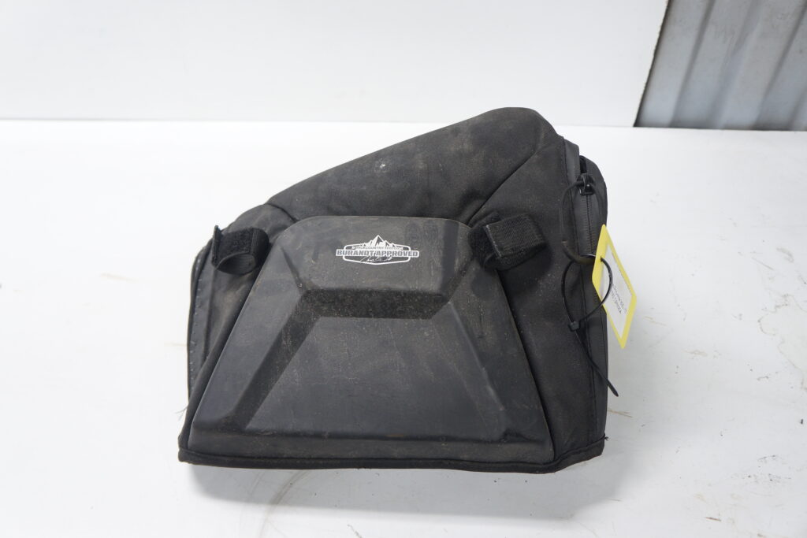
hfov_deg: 59.5
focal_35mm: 32
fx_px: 706
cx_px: 404
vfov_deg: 41.7
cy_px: 269
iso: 400
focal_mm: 21
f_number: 4
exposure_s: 1/60
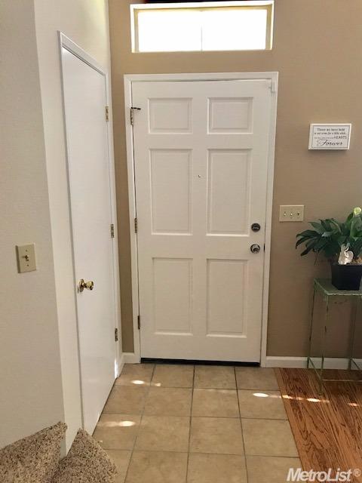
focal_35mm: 28
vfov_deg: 63.4
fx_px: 390
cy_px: 242
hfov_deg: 49.7
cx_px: 181
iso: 50
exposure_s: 1/16
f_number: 1.8
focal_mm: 3.99
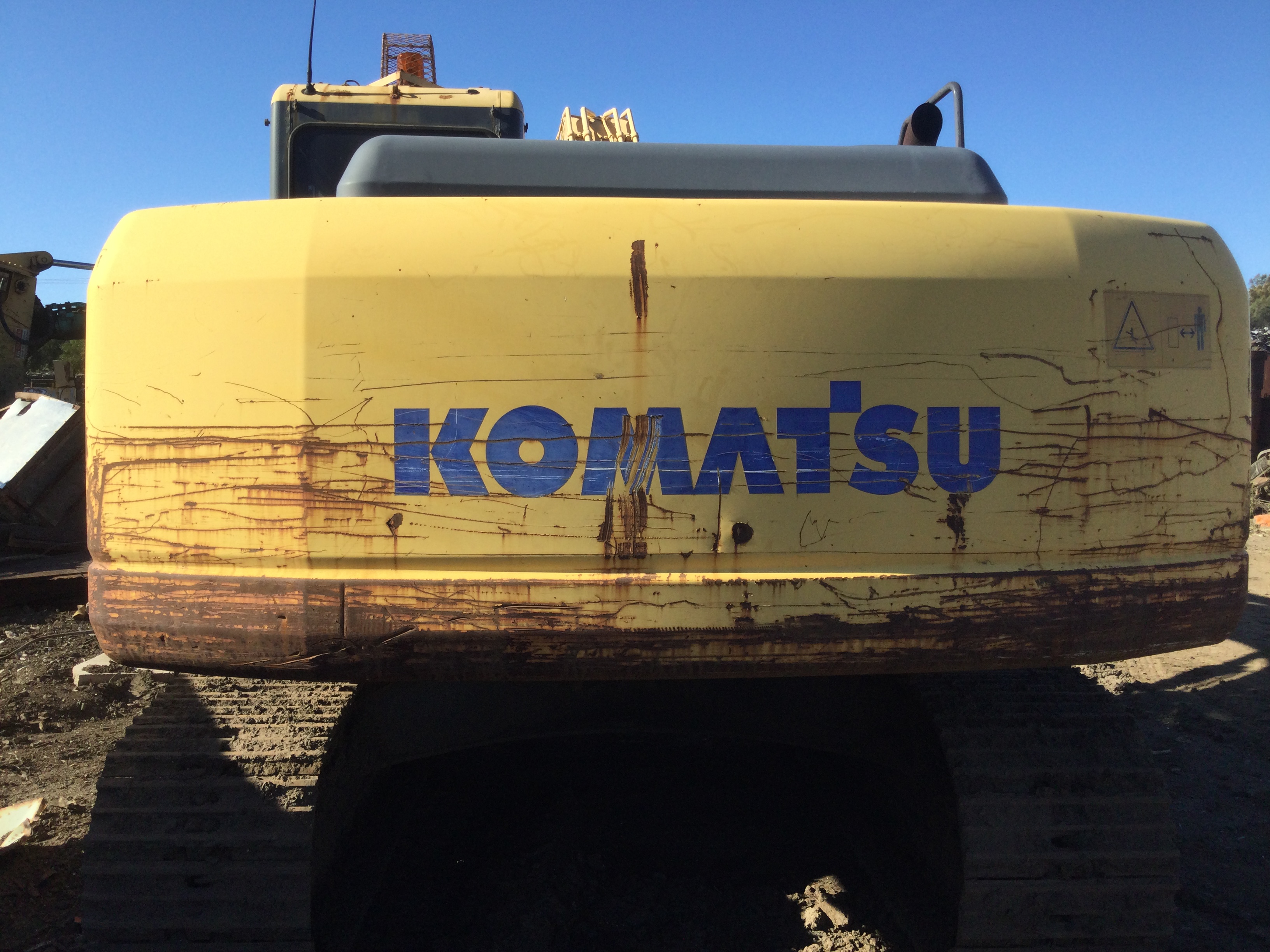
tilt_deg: -5.7
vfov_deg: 45.4
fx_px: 1137
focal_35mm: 31
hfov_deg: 58.4
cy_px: 476
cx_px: 635
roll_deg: +0.8
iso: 25
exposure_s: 1/791
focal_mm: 3.3
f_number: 2.4
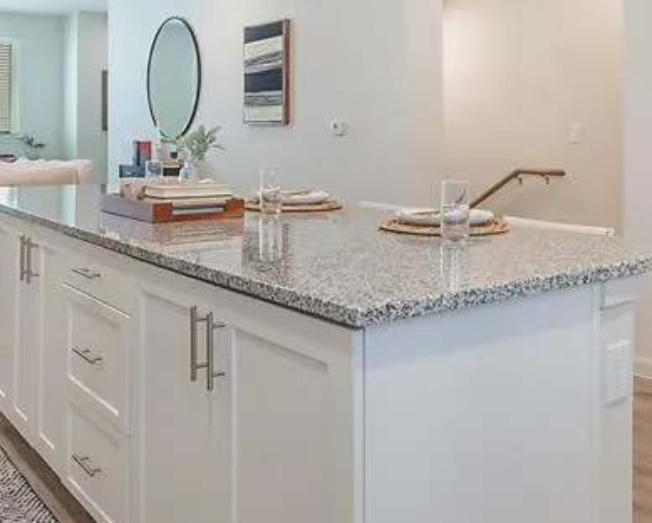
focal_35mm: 37
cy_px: 126
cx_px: 416
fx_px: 715
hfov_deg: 48.5
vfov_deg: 39.0
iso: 100
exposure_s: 1/60
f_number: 5.6
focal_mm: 10
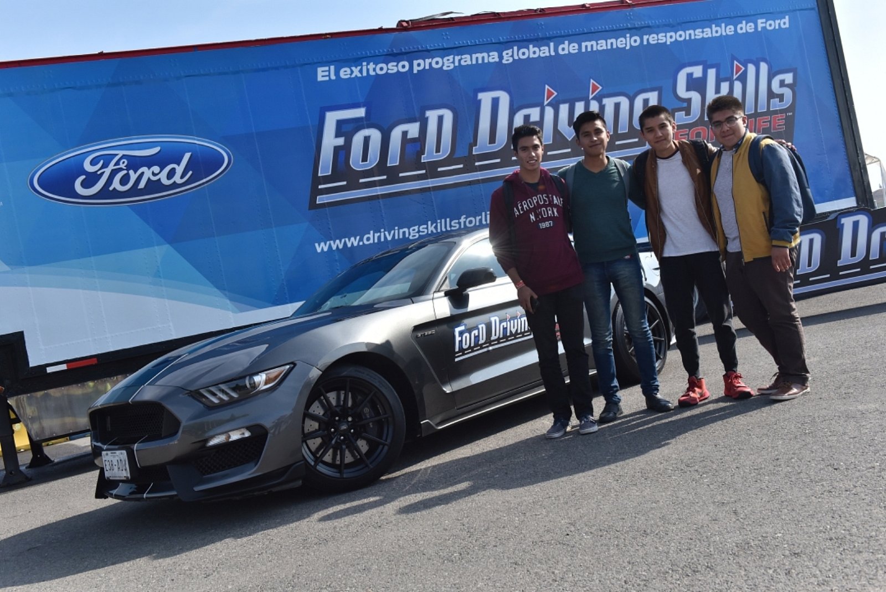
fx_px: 887
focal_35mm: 36
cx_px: 443
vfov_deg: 36.9
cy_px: 296
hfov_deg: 53.1
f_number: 6.3
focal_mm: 36
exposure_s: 1/2000
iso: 640
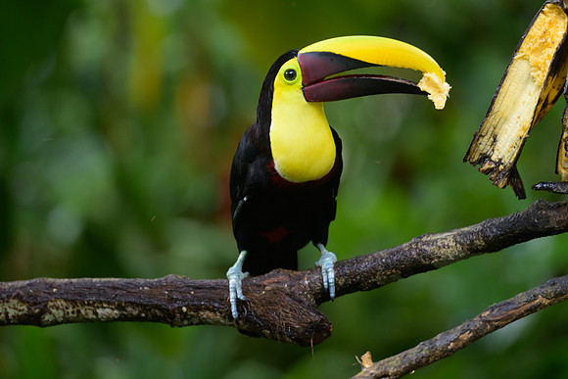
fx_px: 7890
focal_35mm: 500
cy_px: 190
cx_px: 284
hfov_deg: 4.1
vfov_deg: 2.8
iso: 1400
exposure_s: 1/125
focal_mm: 500
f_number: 5.6
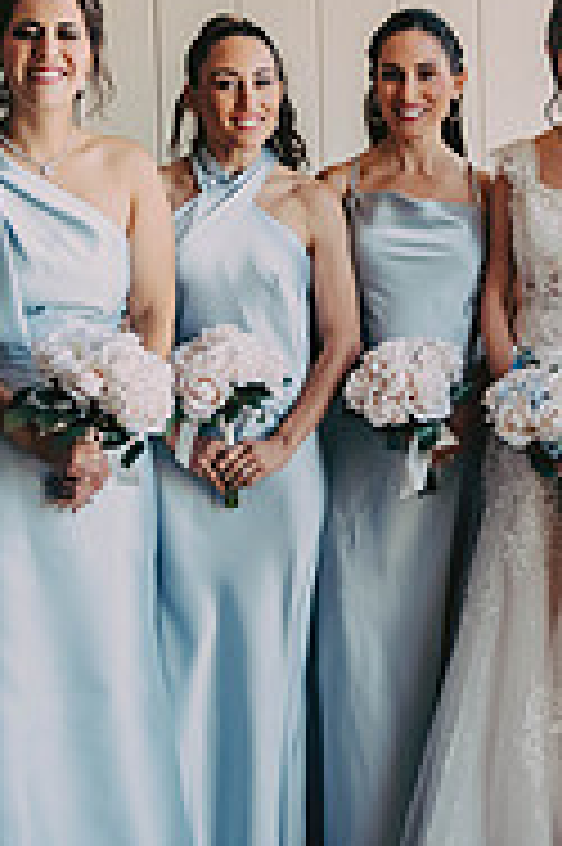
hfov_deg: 14.1
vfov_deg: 21.1
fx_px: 2252
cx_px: 526
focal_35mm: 96
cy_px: 230
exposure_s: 1/1250
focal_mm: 40
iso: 800
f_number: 2.8
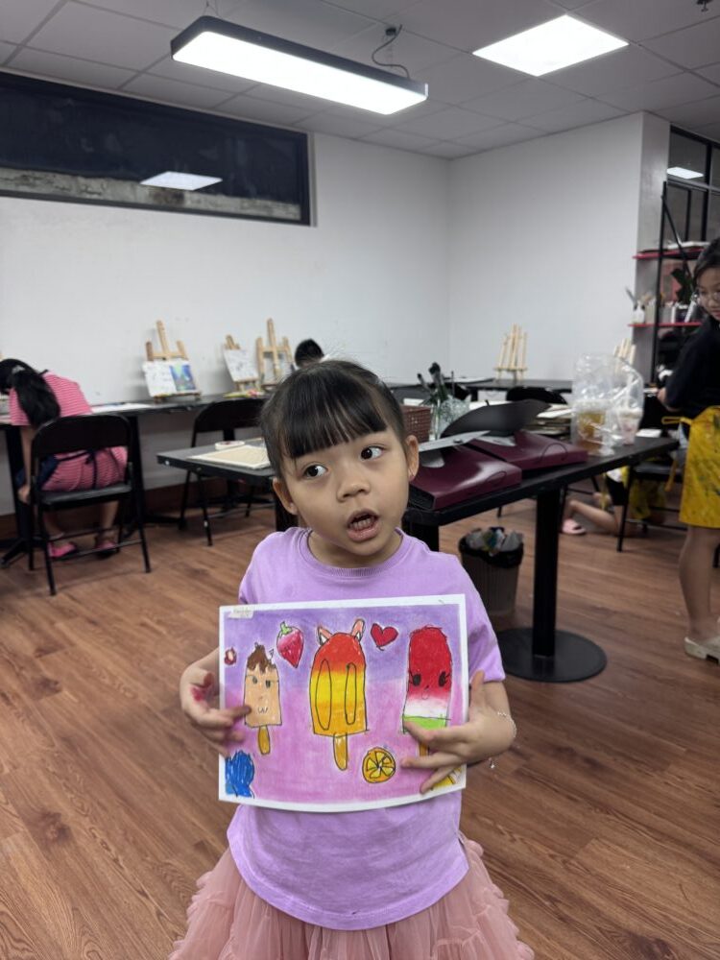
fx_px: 666
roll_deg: +1.8
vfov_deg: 71.6
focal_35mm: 24
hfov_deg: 56.8
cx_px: 360
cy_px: 480
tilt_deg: -11.2
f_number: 1.78
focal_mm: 6.76
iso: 125
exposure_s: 1/100
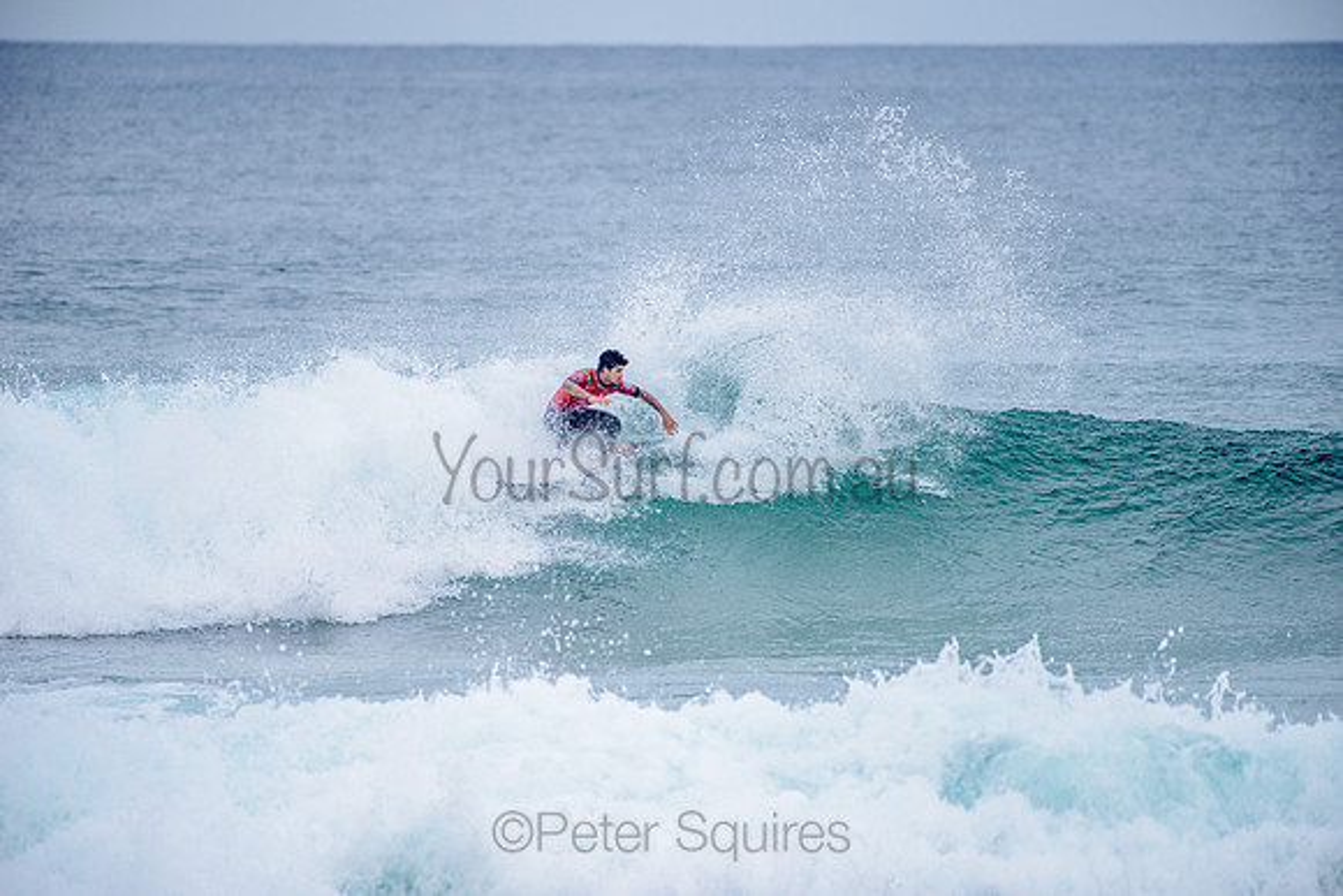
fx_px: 18656
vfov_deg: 2.8
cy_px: 448
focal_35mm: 500
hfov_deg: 4.1
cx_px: 672
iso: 280
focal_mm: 500
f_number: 5.6
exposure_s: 1/2000
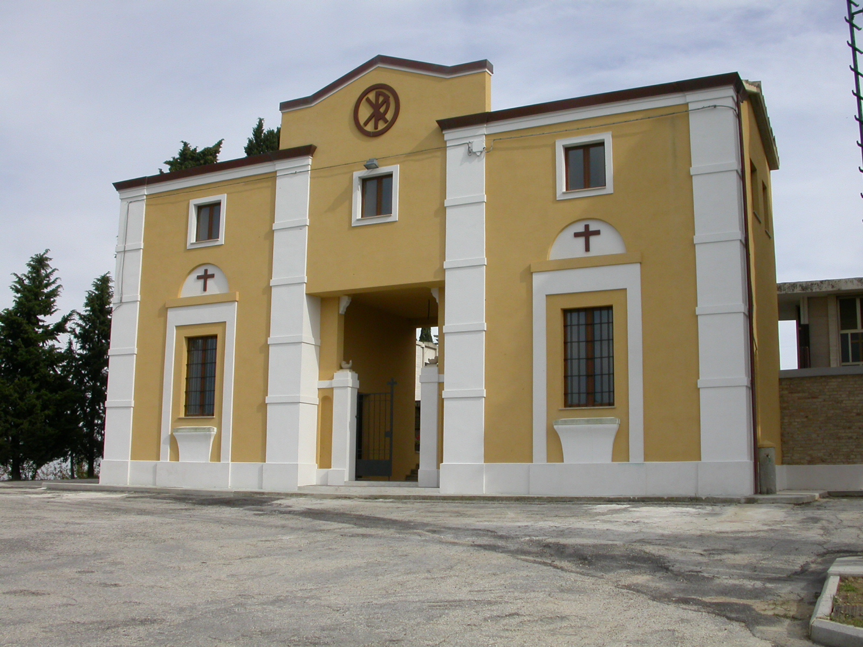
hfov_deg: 49.0
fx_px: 947
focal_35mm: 38
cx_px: 432
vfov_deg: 37.7
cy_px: 324
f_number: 7.5
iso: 100
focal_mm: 7.85
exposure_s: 1/433
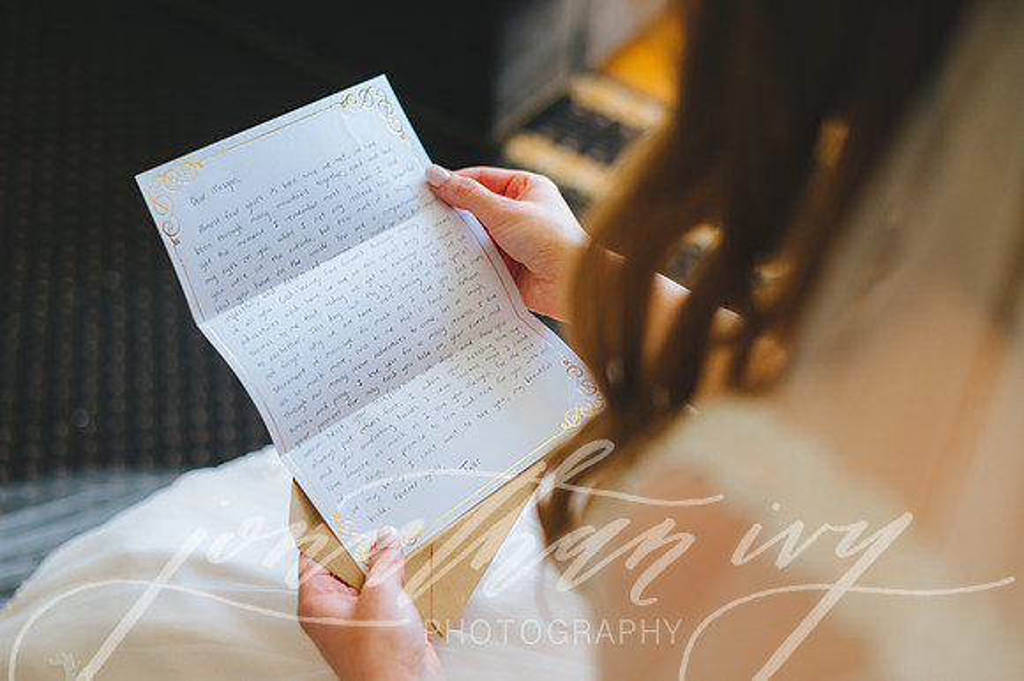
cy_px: 340
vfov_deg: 27.0
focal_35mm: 50
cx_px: 512
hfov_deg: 39.6
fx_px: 1421
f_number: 2.2
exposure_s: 1/160
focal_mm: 50
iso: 250
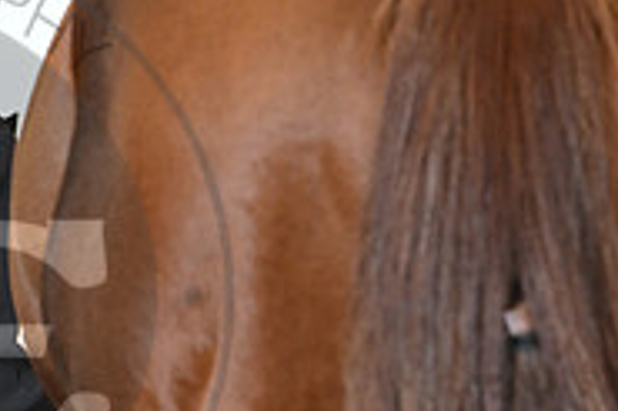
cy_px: 296
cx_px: -164
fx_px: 10754
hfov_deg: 3.3
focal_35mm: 627
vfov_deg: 2.2
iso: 2500
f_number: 5
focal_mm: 200
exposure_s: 1/200
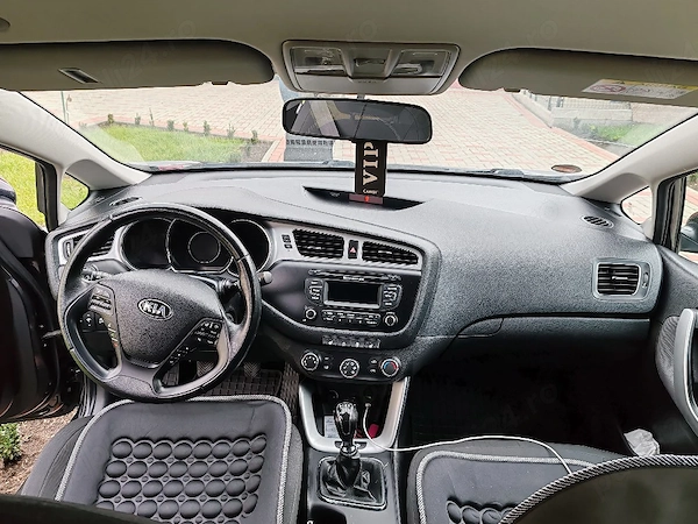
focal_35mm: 27
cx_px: 349
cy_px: 262
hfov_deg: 65.3
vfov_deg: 51.4
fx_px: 544
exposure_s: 1/100
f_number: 1.9
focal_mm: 6.12
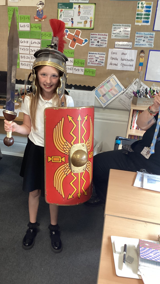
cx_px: 59
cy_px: 143
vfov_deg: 58.0
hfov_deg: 34.5
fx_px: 256
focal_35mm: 34
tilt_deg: -20.9
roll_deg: -1.6
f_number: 2.4
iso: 250
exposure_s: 1/60
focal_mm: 3.3
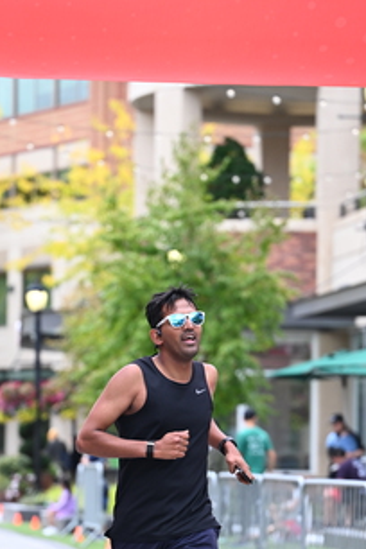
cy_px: 398
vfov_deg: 12.3
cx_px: 186
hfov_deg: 8.2
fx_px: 2547
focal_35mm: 167
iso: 640
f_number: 2.8
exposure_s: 1/1600
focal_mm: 93
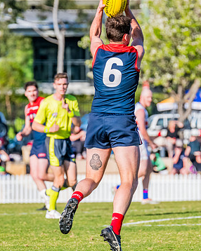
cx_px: 109
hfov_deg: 2.6
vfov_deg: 3.2
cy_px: 123
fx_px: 4510
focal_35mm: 606
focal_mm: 330
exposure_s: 1/1600
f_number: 9
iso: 800
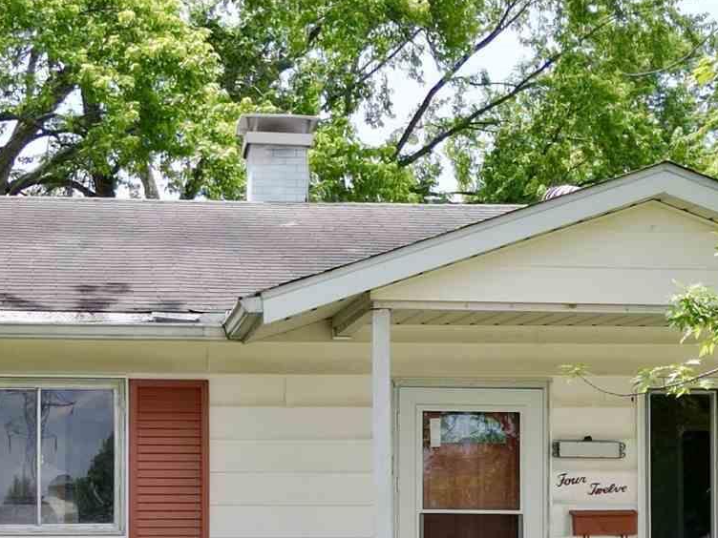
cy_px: 485
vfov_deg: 14.9
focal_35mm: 98
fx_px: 2033
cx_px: 286
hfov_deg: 20.0
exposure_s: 1/2500
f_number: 1.7
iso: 140
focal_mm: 6.72
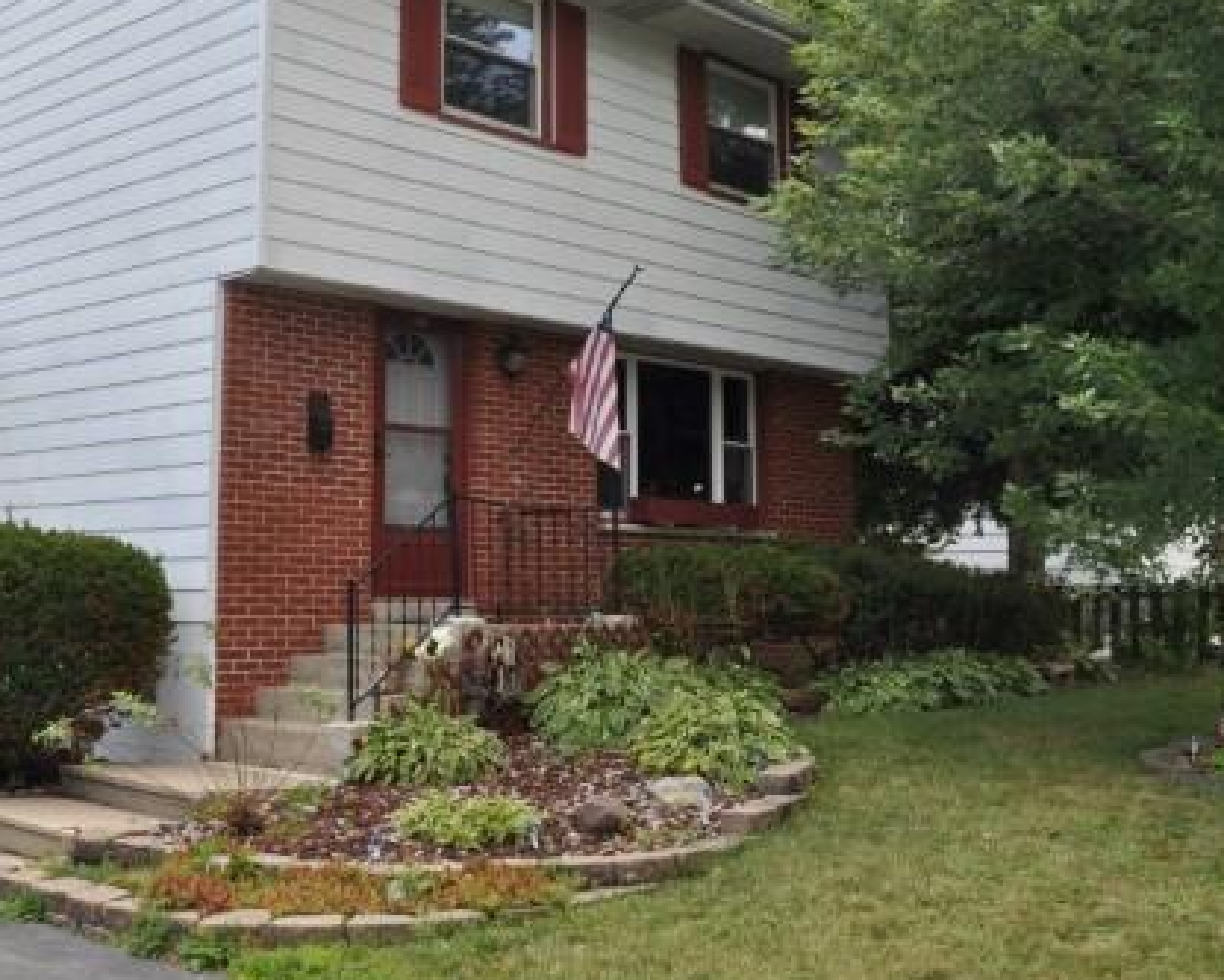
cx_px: 443
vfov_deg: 33.8
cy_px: 312
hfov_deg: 41.6
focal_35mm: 44
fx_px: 1594
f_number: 9
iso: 200
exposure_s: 1/200
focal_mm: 18
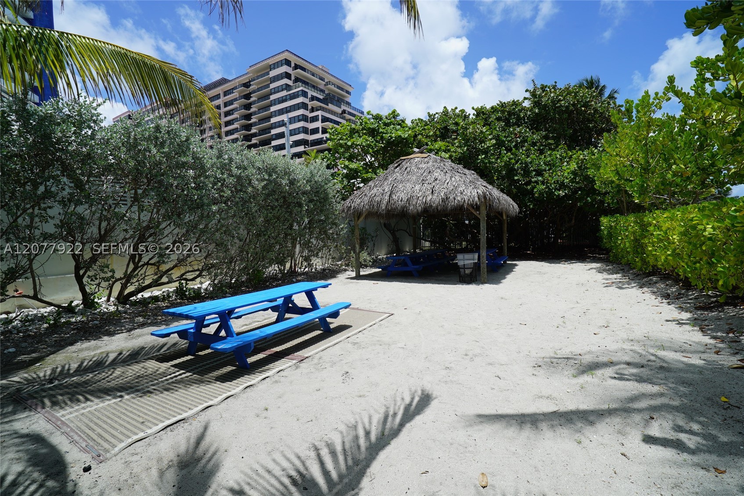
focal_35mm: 16
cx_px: 372
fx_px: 331
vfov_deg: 73.8
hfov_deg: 96.7
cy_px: 248
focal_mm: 16
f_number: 14
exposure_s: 1/125
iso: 100
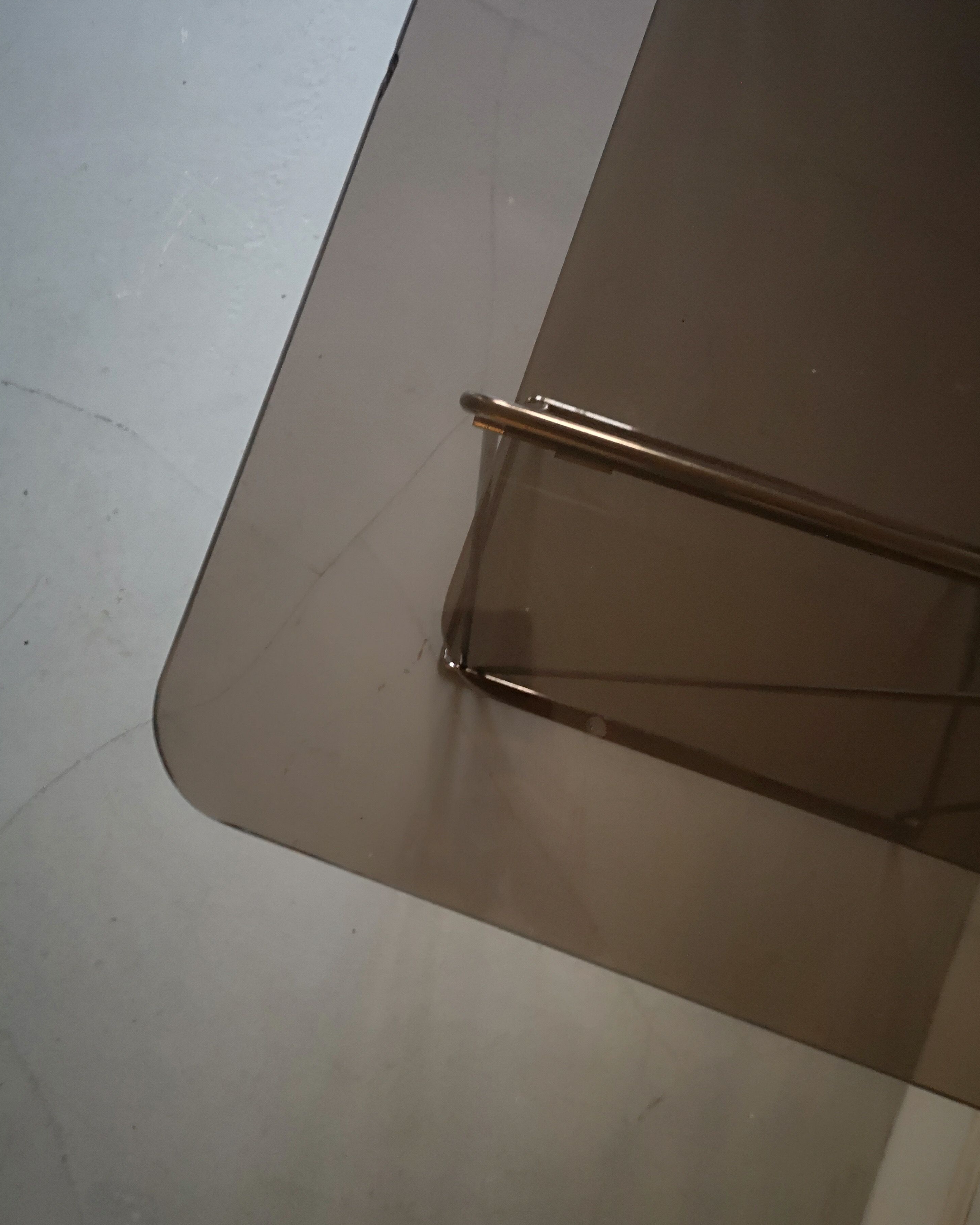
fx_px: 1051
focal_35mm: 29
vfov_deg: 60.4
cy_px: 607
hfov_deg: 50.0
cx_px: 492
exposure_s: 1/20
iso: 500
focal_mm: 3.95
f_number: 1.8
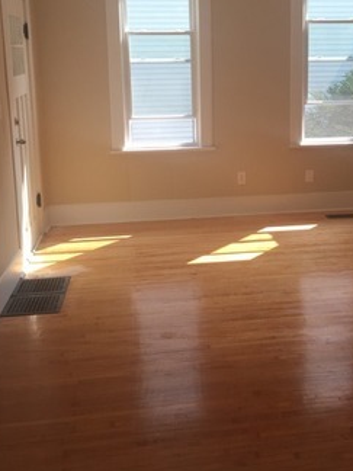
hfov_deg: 33.3
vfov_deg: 43.5
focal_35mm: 43
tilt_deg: -10.0
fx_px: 585
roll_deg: +1.0
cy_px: 174
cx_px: 240
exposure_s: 1/120
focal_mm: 4.15
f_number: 2.2
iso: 40
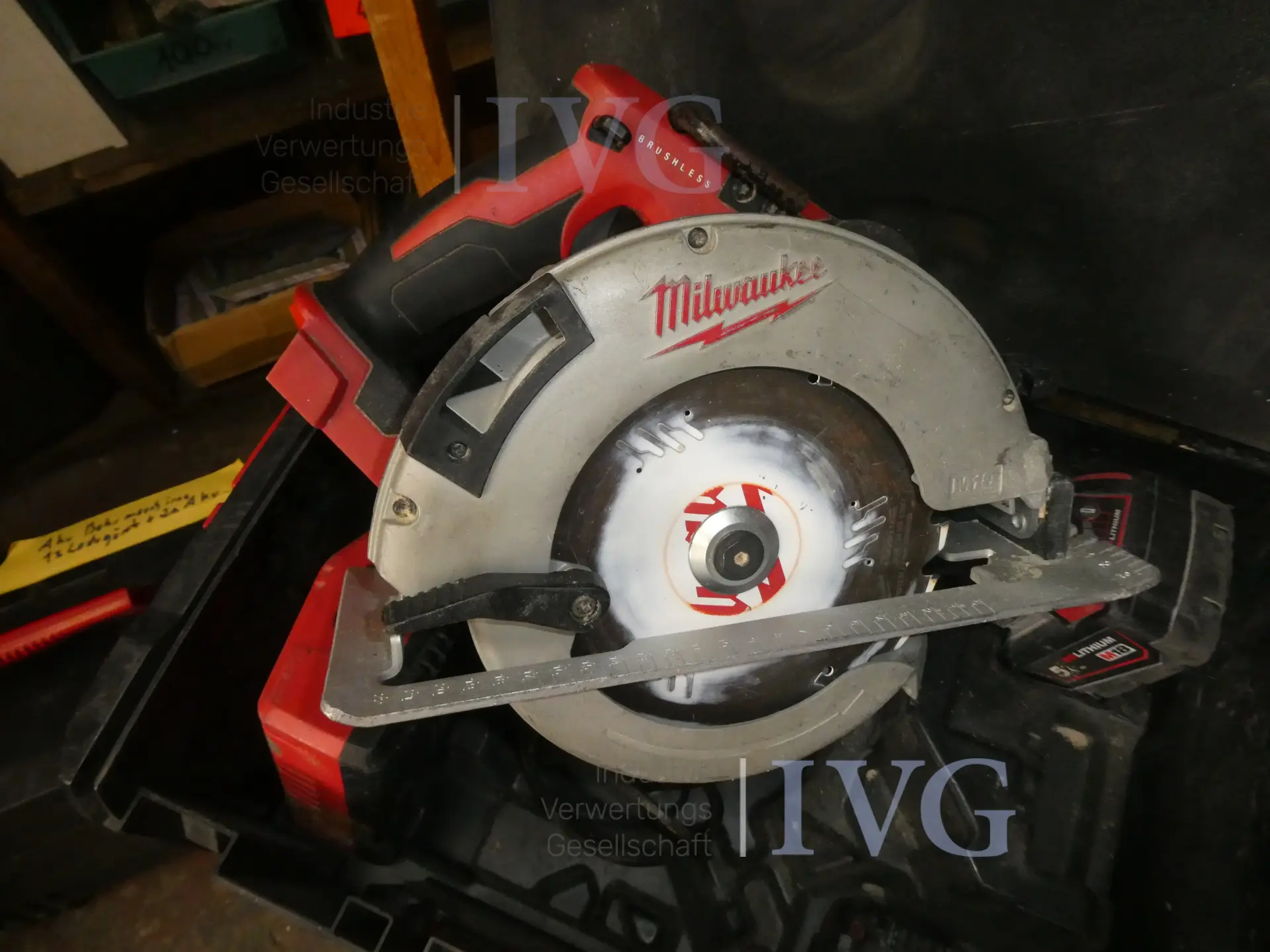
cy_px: 476
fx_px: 881
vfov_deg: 56.8
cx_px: 635
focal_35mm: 24
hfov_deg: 71.6
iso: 800
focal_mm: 4.3
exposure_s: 1/60
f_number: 3.3
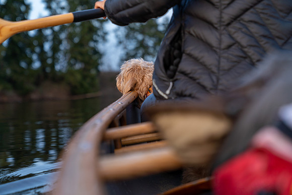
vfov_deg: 20.0
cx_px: 146
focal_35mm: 68
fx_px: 552
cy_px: 98
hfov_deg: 29.6
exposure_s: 1/160
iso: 100
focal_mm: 68
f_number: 3.2
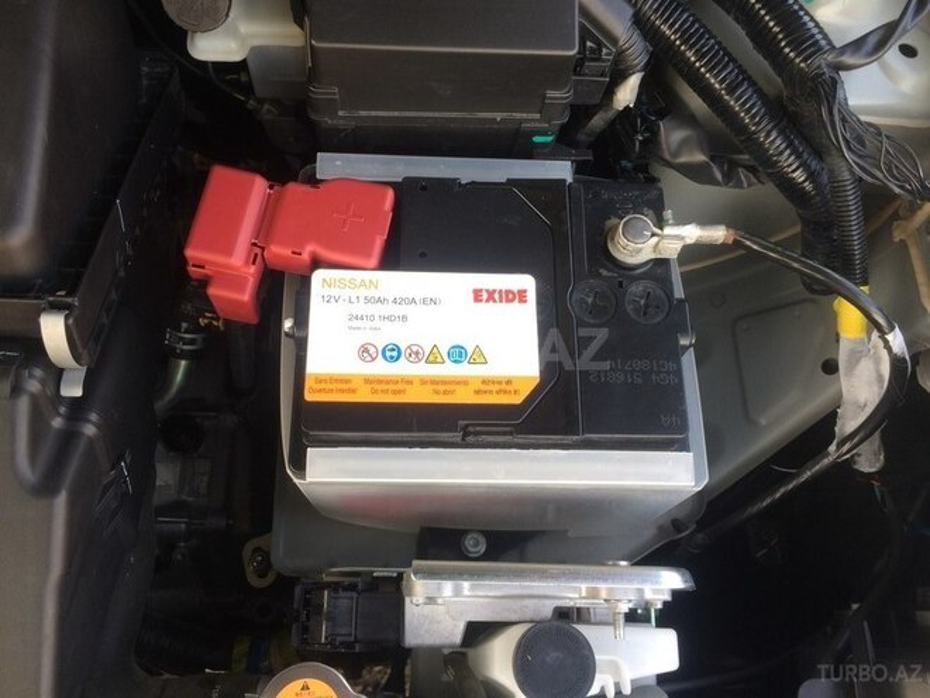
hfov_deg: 61.7
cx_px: 465
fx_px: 779
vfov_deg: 48.2
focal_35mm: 29
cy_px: 349
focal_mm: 4.15
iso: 40
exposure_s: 1/50
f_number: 2.2
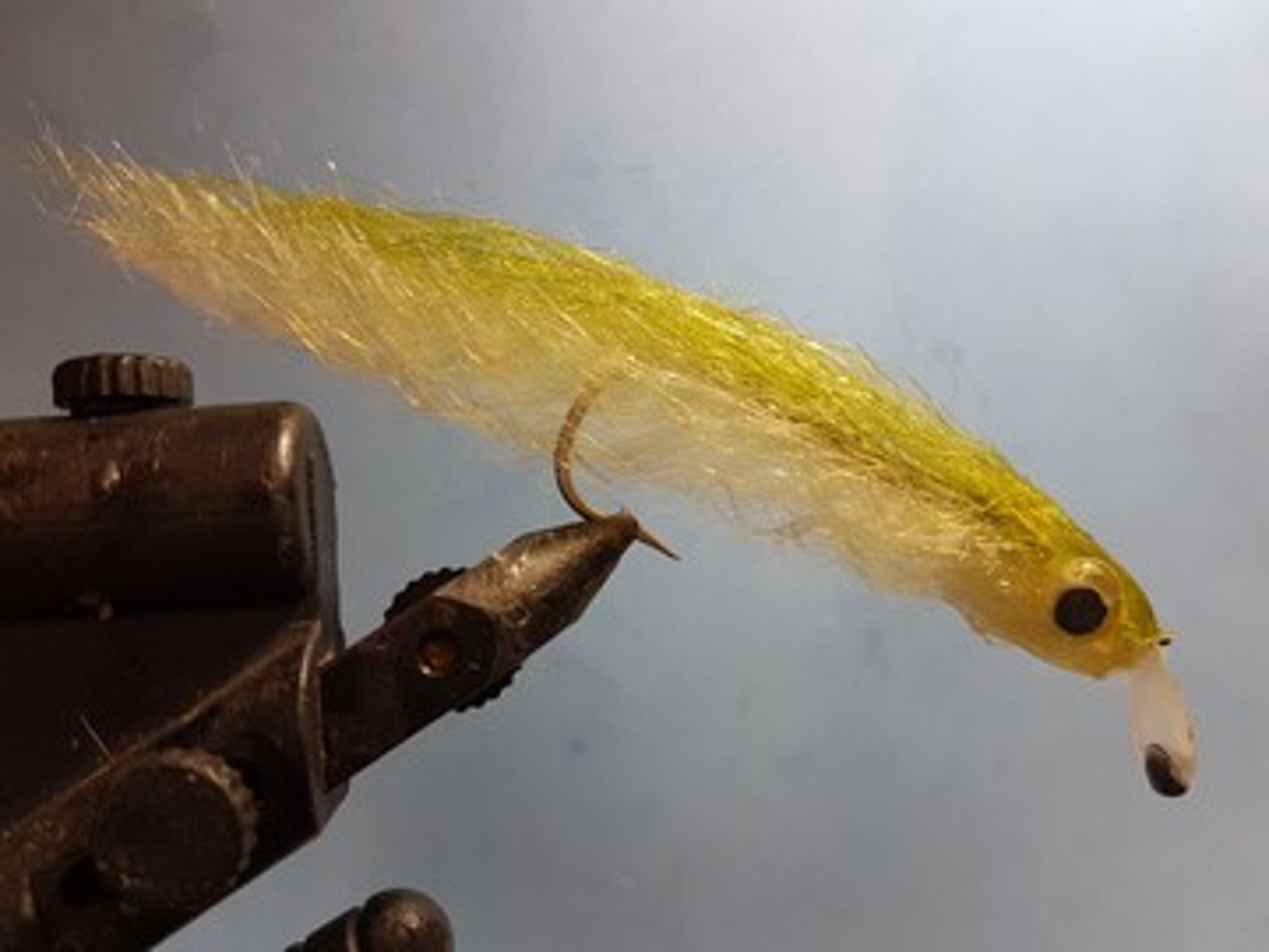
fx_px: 953
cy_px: 476
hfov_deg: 67.3
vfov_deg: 53.1
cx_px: 634
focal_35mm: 26
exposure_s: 1/50
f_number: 1.7
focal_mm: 4.2
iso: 50
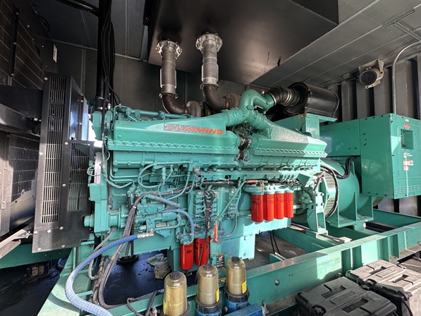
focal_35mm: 15
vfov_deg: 81.8
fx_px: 182
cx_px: 205
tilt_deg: +4.4
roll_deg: -1.2
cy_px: 155
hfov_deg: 98.1
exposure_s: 1/99
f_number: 2.2
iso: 50
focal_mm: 2.22
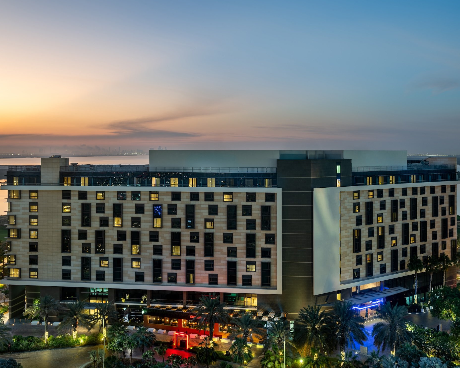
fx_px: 531
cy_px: 187
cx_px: 244
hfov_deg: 46.8
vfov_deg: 38.2
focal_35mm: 39
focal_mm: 34
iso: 64
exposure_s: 8
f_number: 6.3
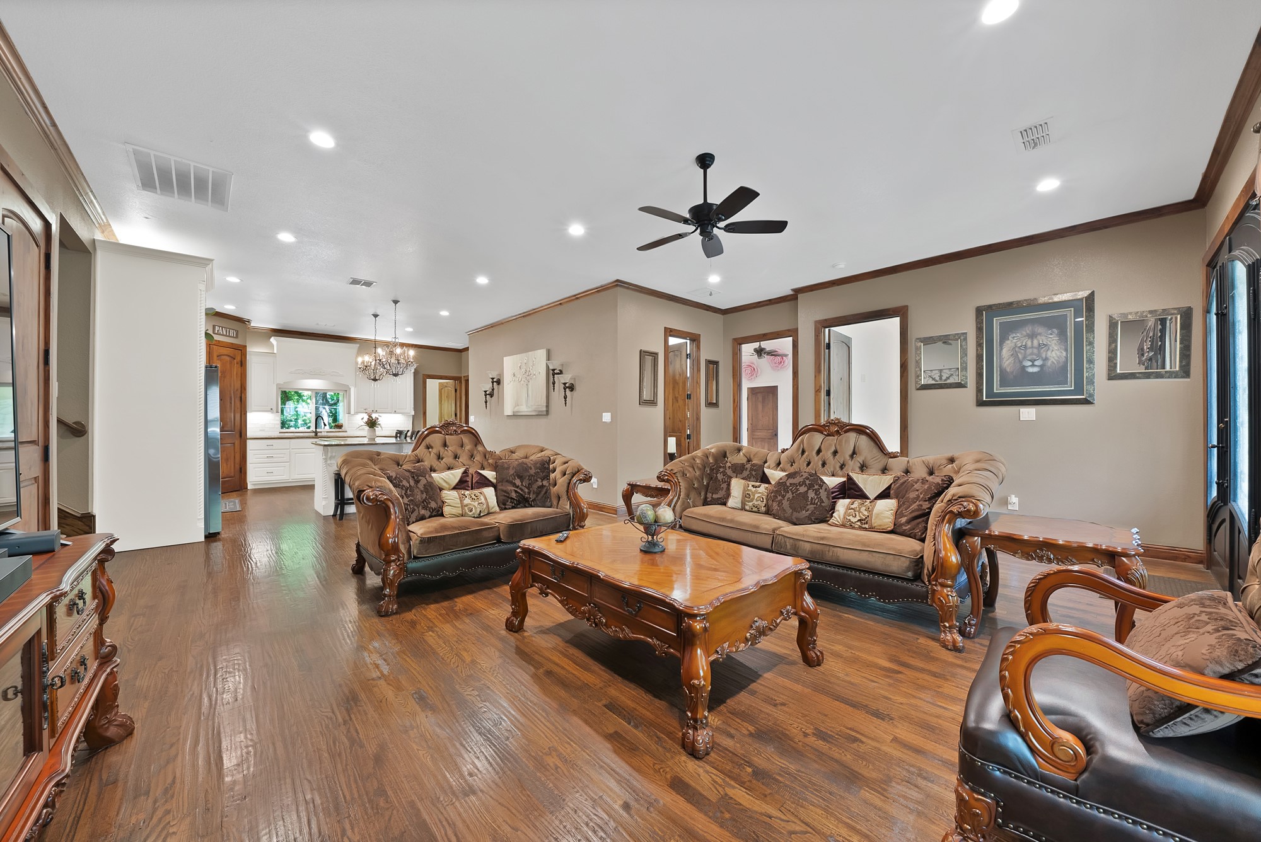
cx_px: 630
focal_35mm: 12
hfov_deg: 112.6
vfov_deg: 90.1
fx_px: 421
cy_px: 421
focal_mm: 12
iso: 640
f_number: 9
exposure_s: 1
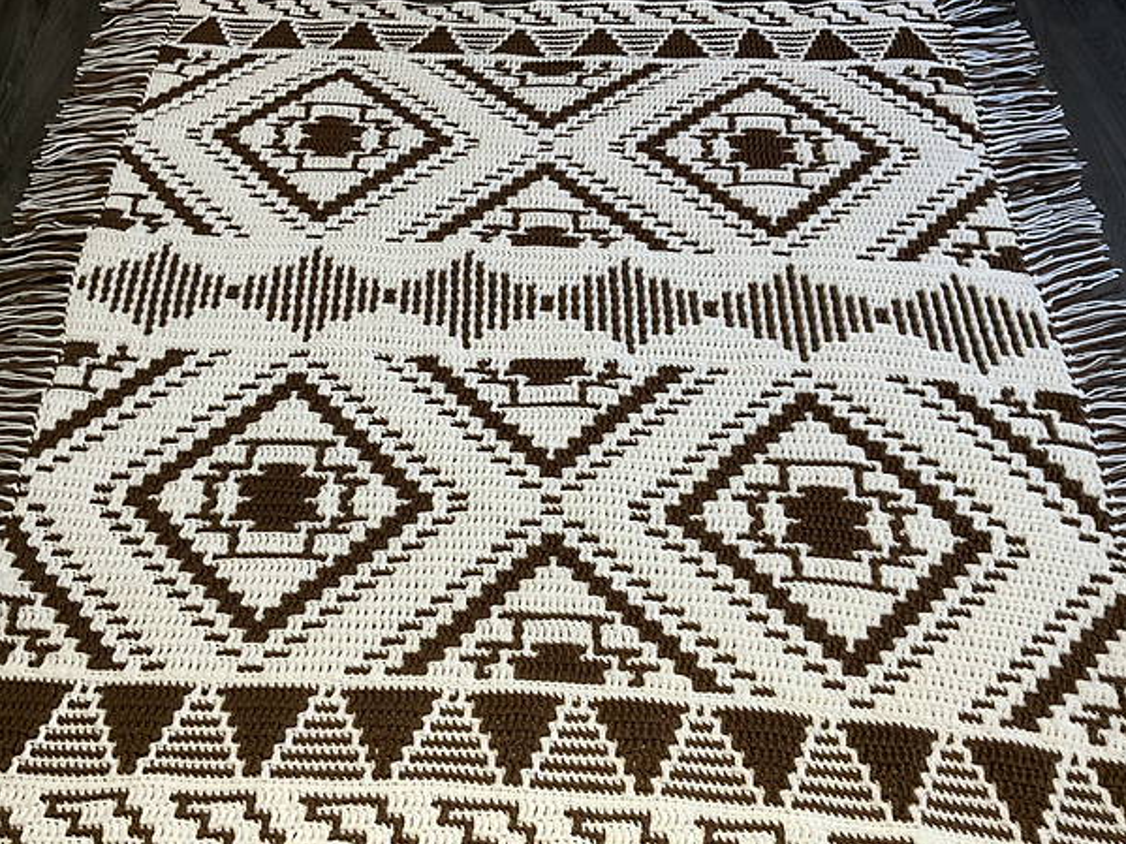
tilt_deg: -58.0
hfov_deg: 58.3
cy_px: 438
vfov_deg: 45.4
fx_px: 1008
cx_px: 538
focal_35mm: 31
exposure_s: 1/60
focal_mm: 3
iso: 160
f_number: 1.8
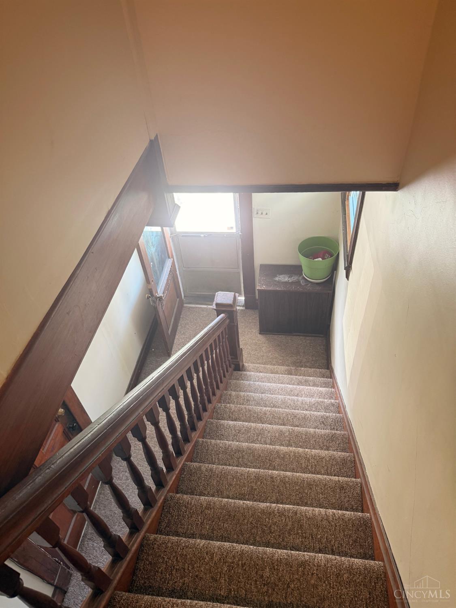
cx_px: 228
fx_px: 421
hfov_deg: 56.8
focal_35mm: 24
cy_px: 304
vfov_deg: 71.6
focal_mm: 6.76
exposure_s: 1/71
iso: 200
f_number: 1.78
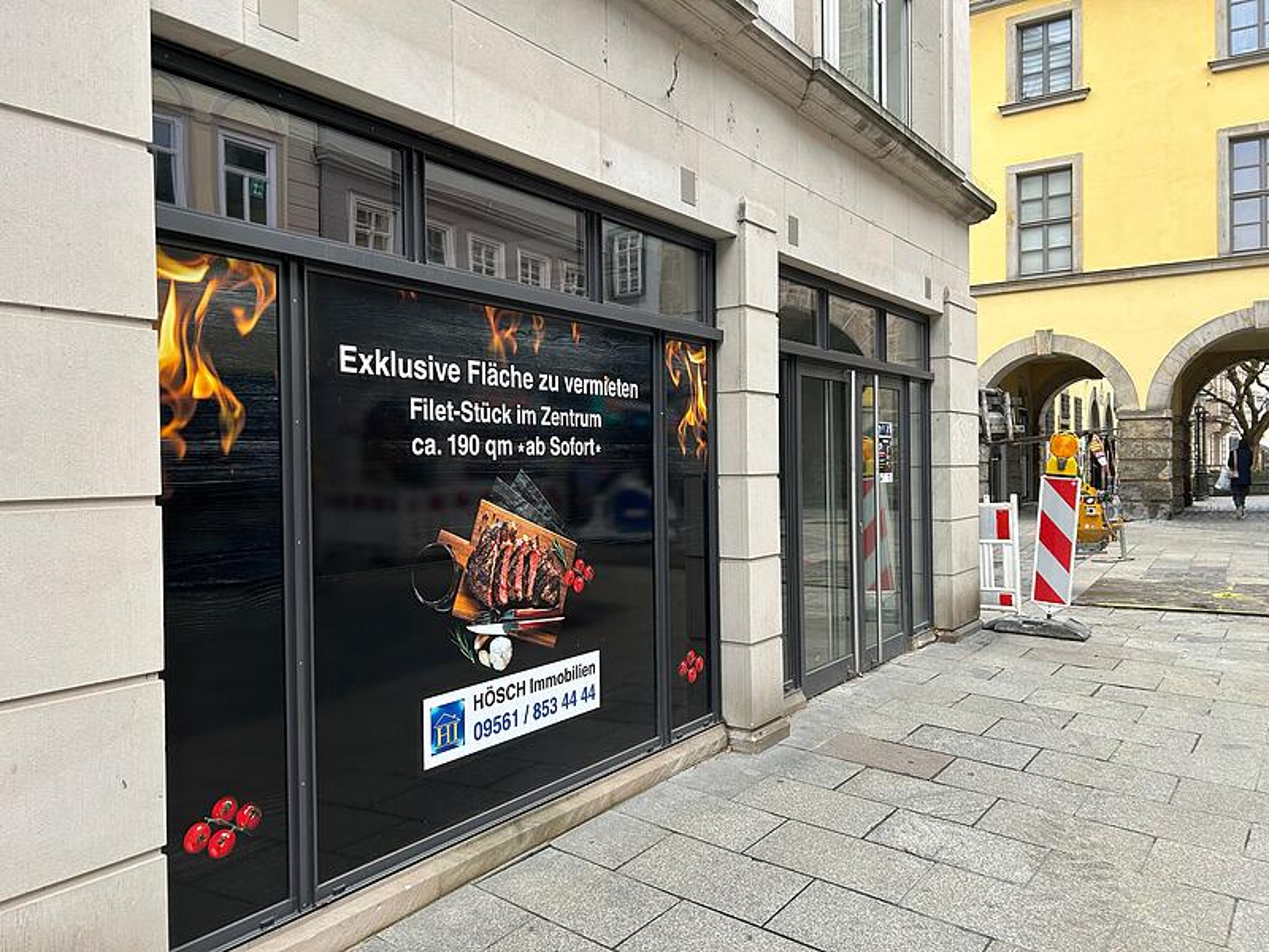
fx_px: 953
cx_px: 634
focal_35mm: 26
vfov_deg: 53.1
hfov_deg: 67.3
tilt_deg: +0.0
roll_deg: +1.6
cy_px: 476
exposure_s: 1/389
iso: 50
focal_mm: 5.7
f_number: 1.5
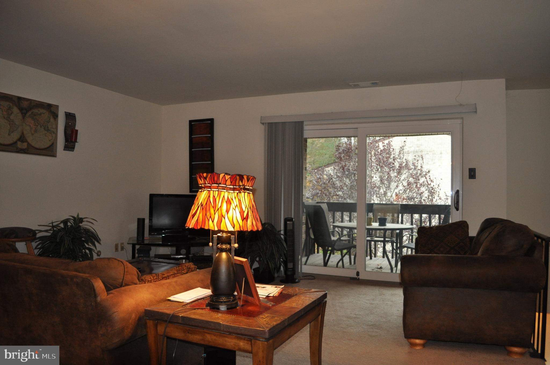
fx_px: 412
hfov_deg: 67.4
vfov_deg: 47.8
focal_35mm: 27
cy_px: 182
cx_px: 275
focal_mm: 18
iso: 800
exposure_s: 1/80
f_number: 3.5
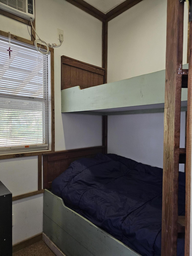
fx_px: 170
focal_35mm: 23
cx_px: 96
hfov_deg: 58.9
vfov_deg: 73.9
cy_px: 128
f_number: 1.7
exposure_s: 1/24
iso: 640
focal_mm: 6.3
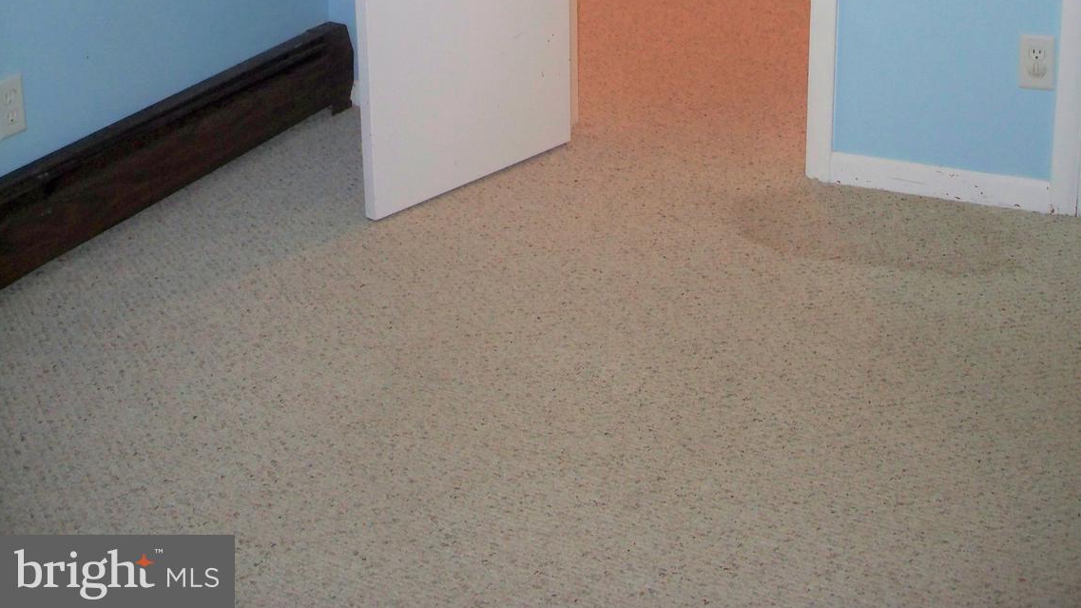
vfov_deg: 21.1
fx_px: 1519
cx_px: 545
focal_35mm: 53
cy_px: -118
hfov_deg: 39.2
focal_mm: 7.54
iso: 200
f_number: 2.8
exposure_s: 1/30
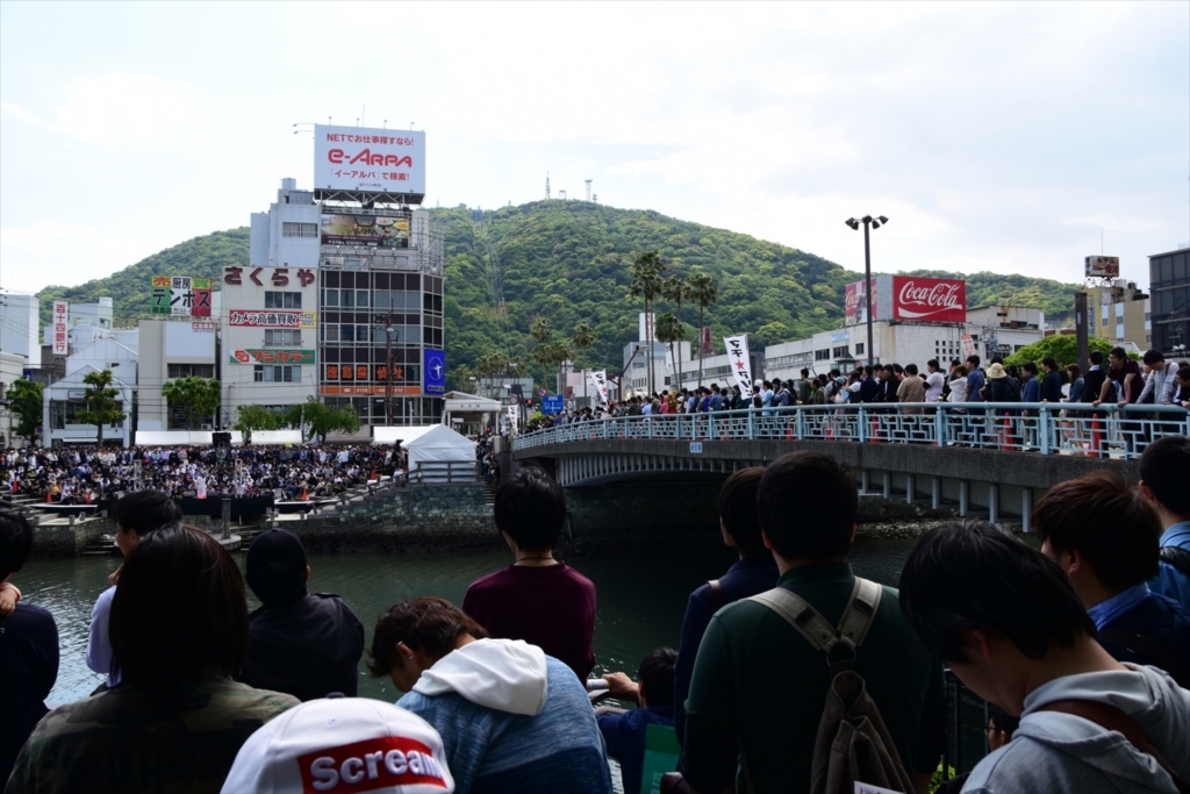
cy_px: 397
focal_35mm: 27
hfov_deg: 67.4
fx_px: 893
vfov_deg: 47.9
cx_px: 595
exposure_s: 1/320
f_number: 9
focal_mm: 18
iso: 200
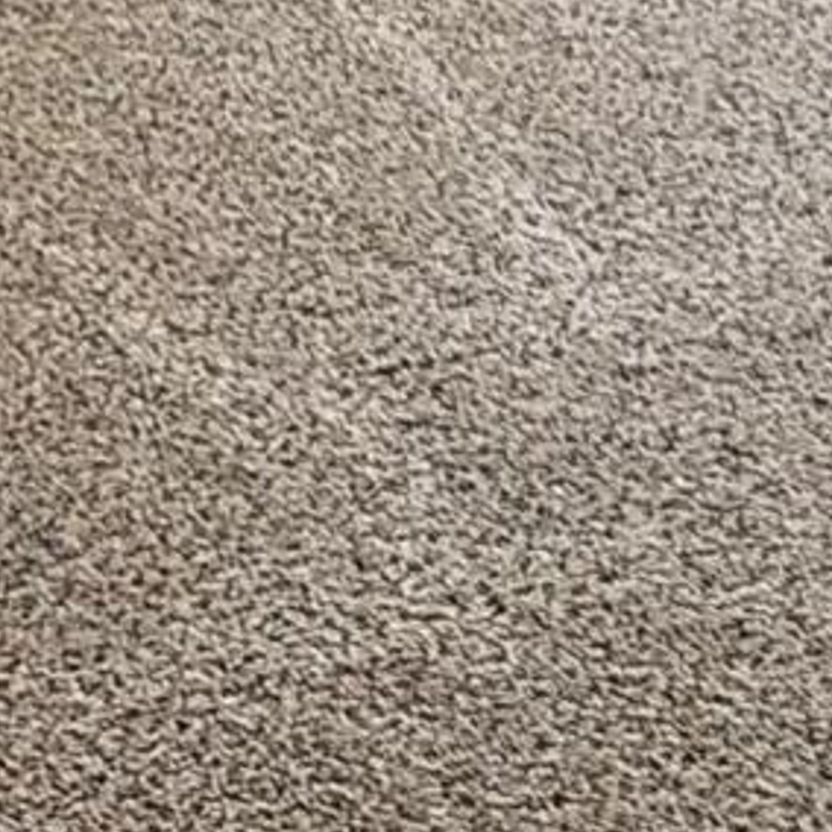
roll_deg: +2.3
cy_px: -1069
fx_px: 6091
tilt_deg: -11.8
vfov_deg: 7.4
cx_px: 3489
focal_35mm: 224
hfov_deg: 6.2
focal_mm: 6.93
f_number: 1.48
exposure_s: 1/105
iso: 250
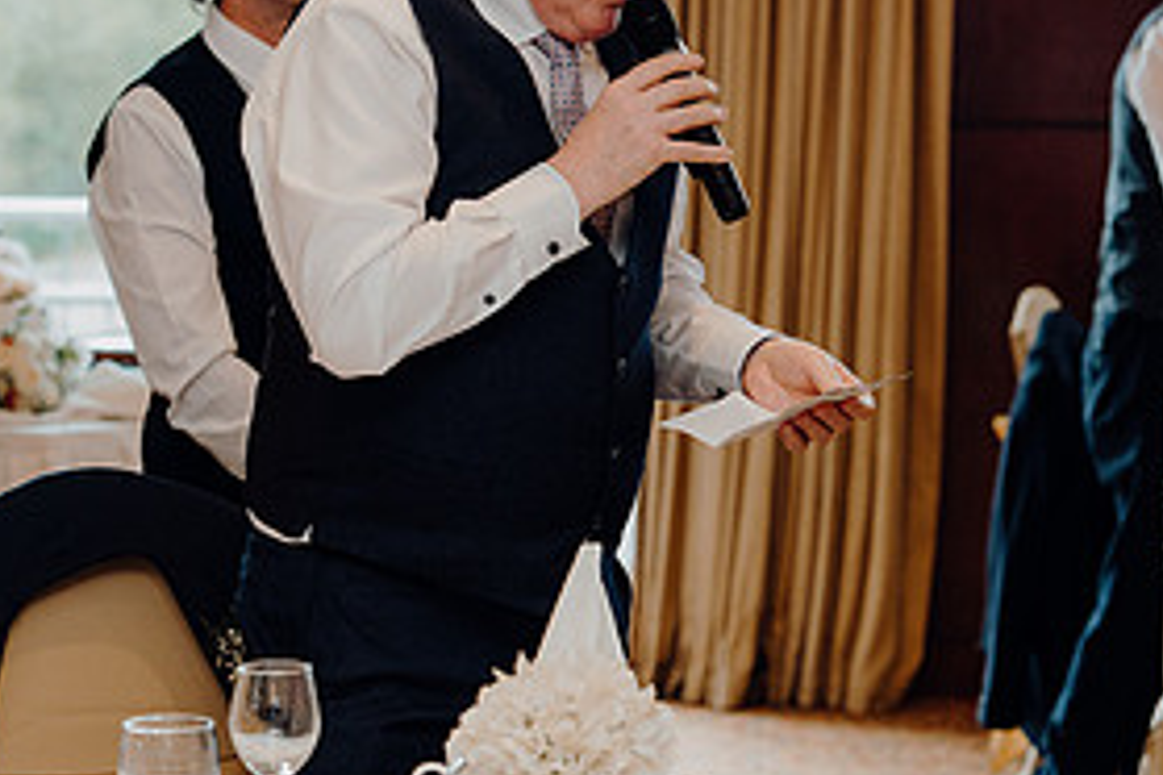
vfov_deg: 10.5
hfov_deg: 15.6
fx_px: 4232
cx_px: 621
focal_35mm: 131
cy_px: 327
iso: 1250
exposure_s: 1/200
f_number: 2.8
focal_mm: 63
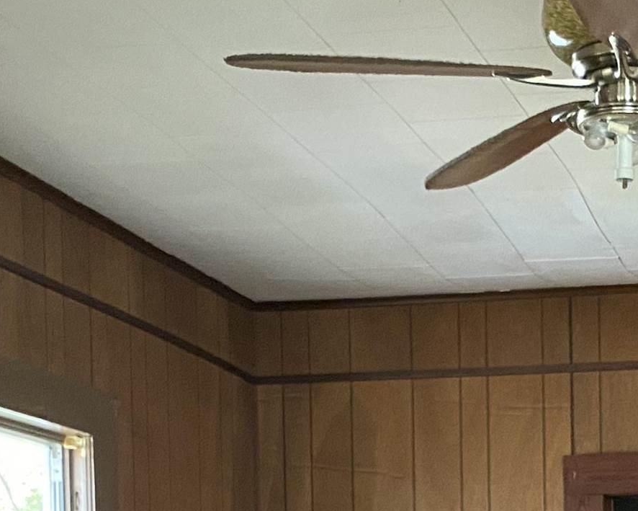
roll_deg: +0.6
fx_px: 1662
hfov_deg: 20.9
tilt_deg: -2.9
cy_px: 745
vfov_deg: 16.1
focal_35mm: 88
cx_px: 654
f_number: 1.8
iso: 500
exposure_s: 1/46
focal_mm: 4.25
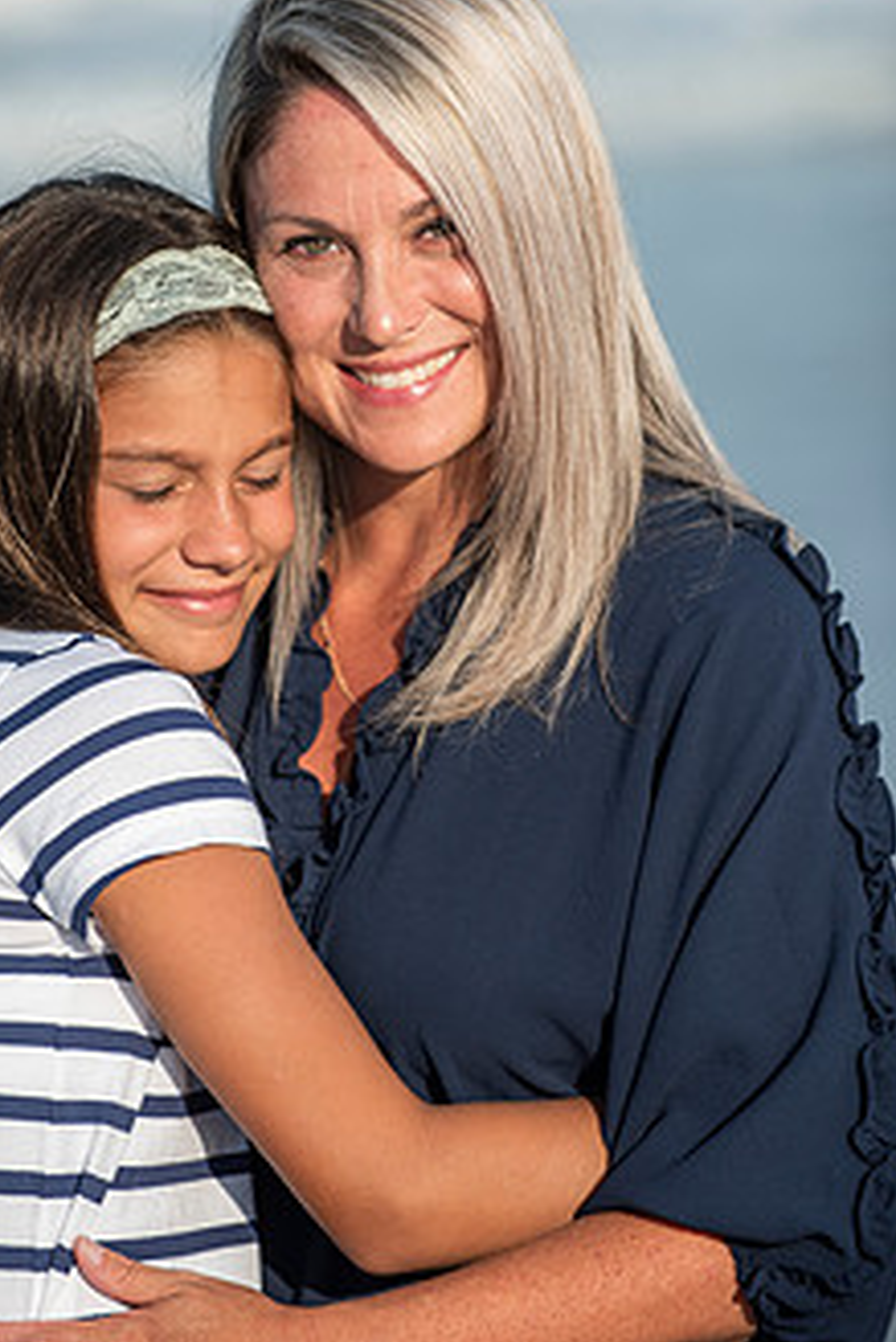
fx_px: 9211
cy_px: 499
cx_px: 299
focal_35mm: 247
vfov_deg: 8.3
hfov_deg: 5.6
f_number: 3.5
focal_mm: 180
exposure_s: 1/4000
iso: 250
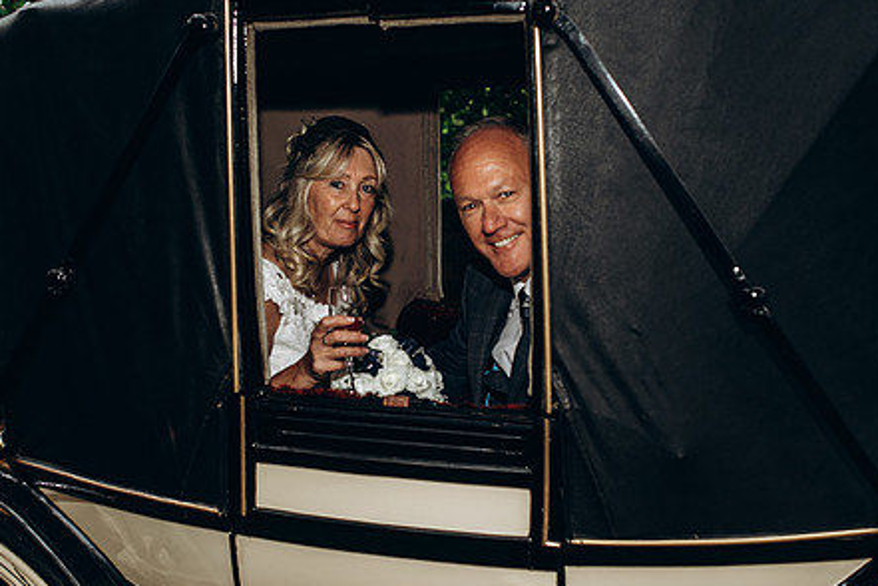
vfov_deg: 29.2
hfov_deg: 42.7
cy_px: 301
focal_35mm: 46
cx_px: 384
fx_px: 1122
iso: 100
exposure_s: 1/160
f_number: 2.8
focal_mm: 35
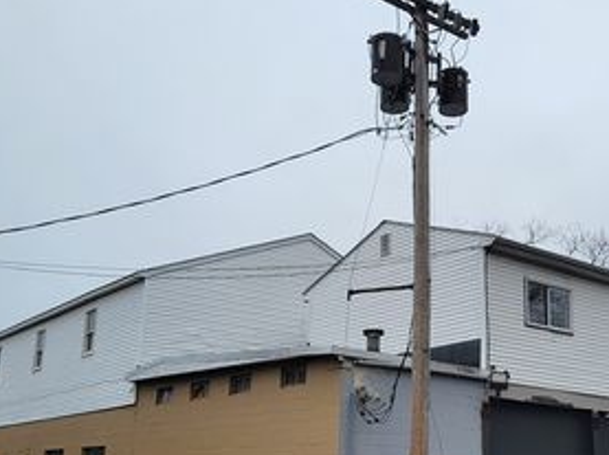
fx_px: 826
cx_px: 385
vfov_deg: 30.8
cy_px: 263
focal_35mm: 47
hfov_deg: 40.2
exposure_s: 1/820
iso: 40
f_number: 1.8
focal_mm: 5.4
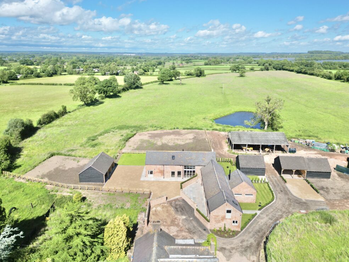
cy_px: 129
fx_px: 252
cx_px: 170
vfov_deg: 54.9
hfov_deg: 69.4
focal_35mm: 25
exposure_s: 1/3000
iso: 100
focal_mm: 6.72
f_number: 1.7
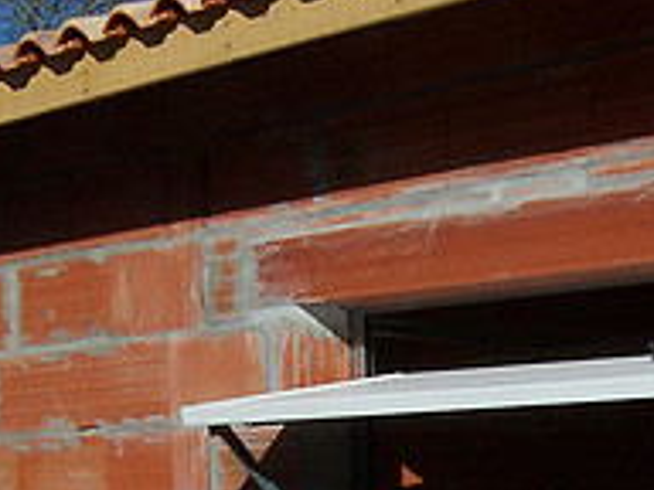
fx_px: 2059
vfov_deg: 13.3
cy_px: 560
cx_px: 429
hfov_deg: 18.0
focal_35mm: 109
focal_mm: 5.6
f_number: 5.6
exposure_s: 1/1000
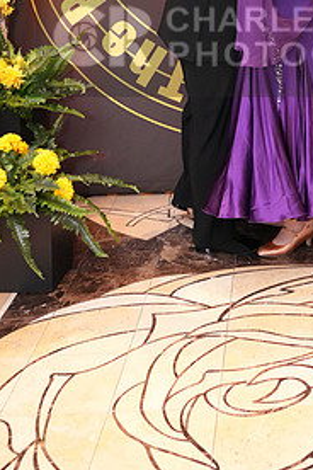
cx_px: 271
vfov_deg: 31.3
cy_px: 41
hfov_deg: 21.8
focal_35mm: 61
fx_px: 795
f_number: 4.5
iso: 6400
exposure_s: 1/200
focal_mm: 29
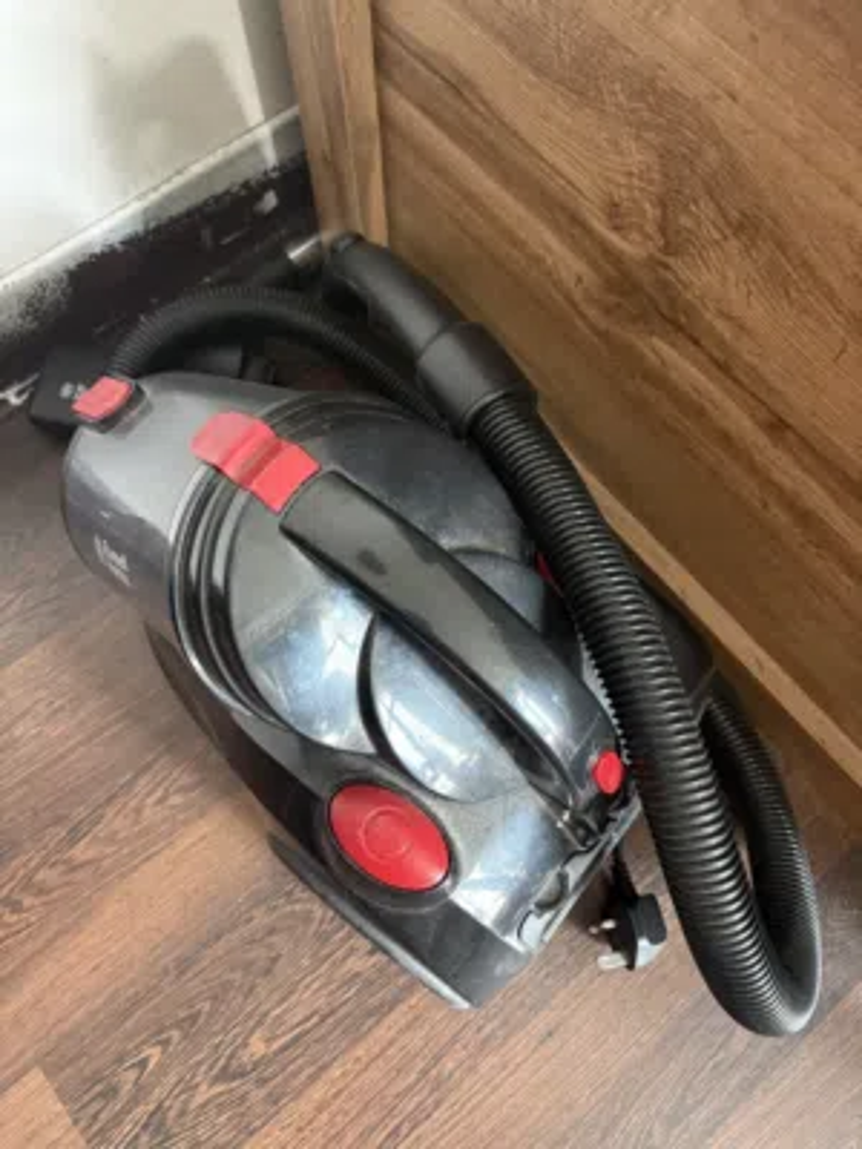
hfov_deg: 53.1
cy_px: 574
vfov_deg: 67.3
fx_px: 863
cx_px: 431
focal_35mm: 26
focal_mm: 5.96
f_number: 1.6
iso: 500
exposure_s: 1/40
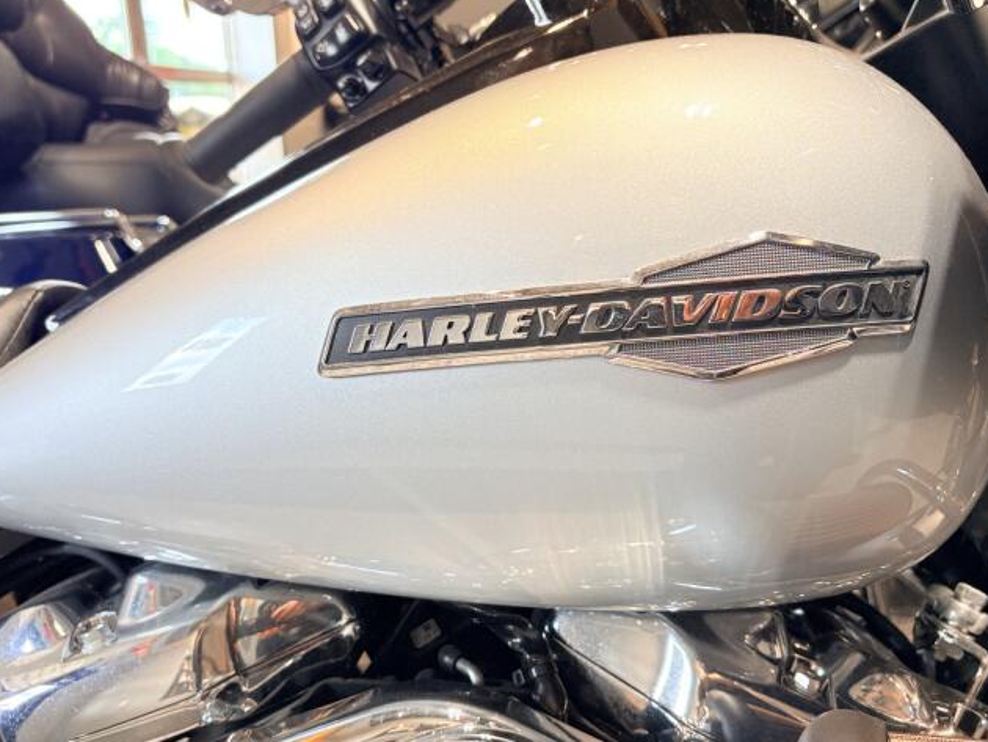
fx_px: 942
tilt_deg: -15.4
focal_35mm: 33
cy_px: 384
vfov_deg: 43.0
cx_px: 483
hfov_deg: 55.3
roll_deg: +1.5
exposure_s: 1/120
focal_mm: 5.96
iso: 125
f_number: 1.6
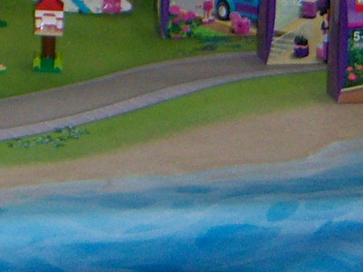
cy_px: -293
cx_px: -236
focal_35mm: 221
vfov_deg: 6.5
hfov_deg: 8.7
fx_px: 2318
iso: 125
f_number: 2.8
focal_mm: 7.5
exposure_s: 1/60
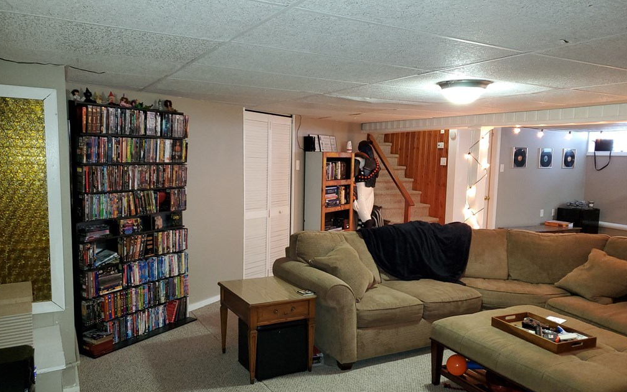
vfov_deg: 44.4
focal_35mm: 28
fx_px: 478
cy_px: 224
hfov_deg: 66.5
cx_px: 311
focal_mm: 4.3
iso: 160
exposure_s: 1/13
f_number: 1.5
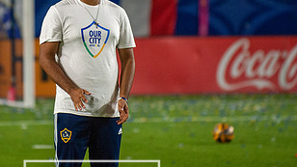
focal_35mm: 394
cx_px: 92
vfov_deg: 3.1
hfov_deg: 5.5
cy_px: 28
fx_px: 3102
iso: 3200
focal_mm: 200
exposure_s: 1/2500
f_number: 2.8
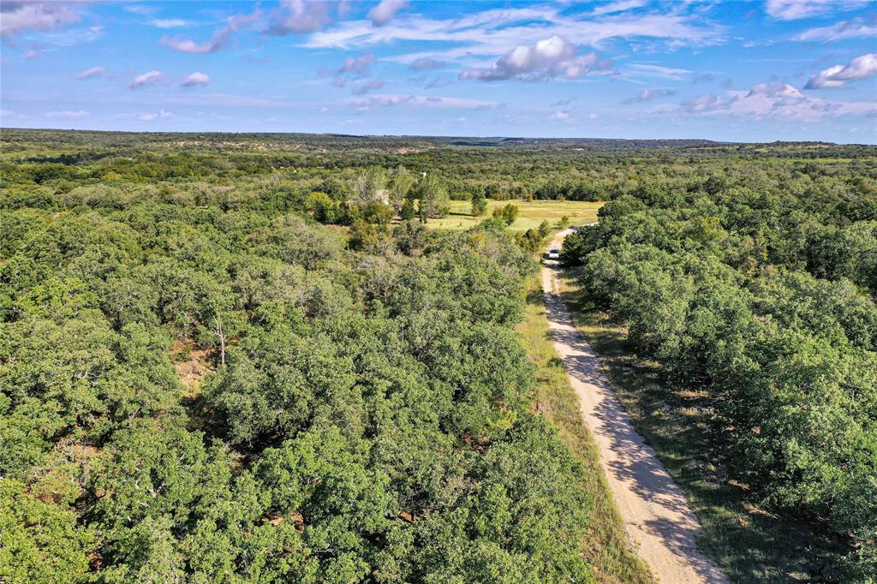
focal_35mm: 28
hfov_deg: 65.5
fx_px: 682
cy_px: 292
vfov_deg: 46.4
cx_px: 438
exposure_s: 1/500
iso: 100
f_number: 5.6
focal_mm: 10.26
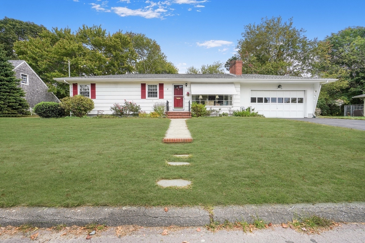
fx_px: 162
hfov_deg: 96.7
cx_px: 182
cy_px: 122
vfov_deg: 73.8
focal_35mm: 16
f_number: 8
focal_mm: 16
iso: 100
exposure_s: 1/125
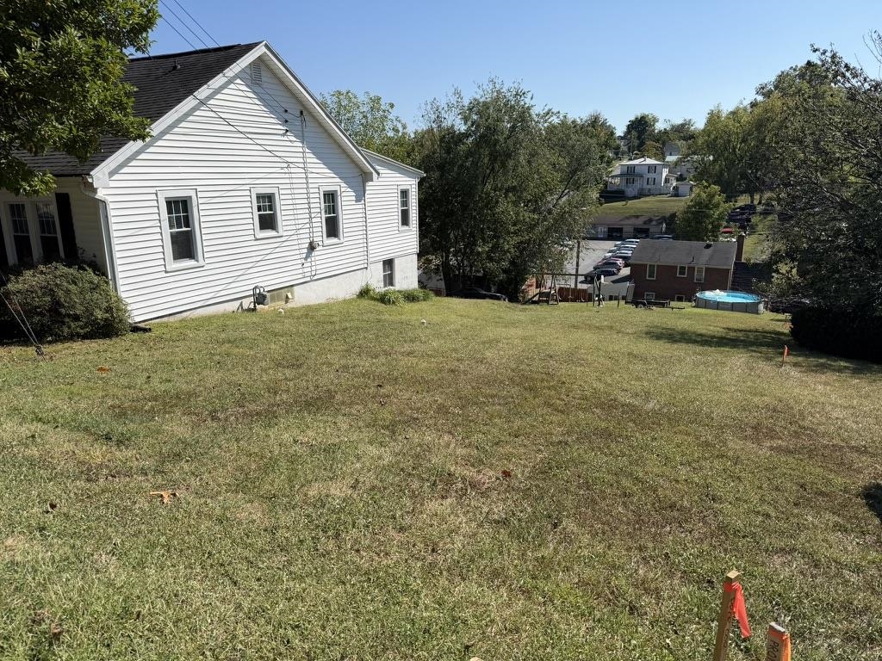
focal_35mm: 24
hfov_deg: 71.6
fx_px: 612
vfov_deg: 56.8
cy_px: 330
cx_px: 441
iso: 80
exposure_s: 1/4673
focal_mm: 6.76
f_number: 1.78
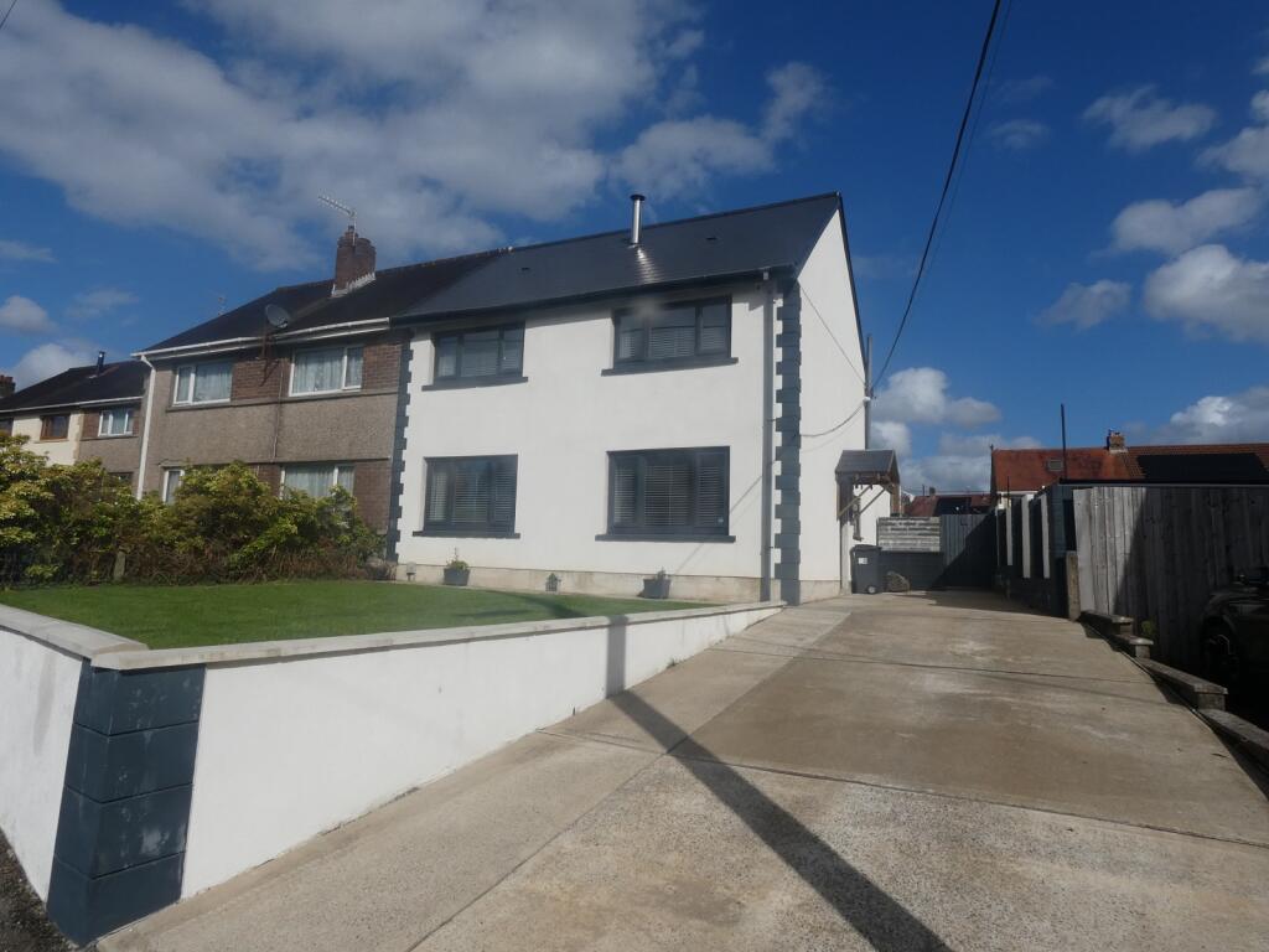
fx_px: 733
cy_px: 476
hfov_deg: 81.7
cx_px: 634
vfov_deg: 66.0
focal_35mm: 20
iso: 80
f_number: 6.3
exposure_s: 1/800
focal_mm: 3.6
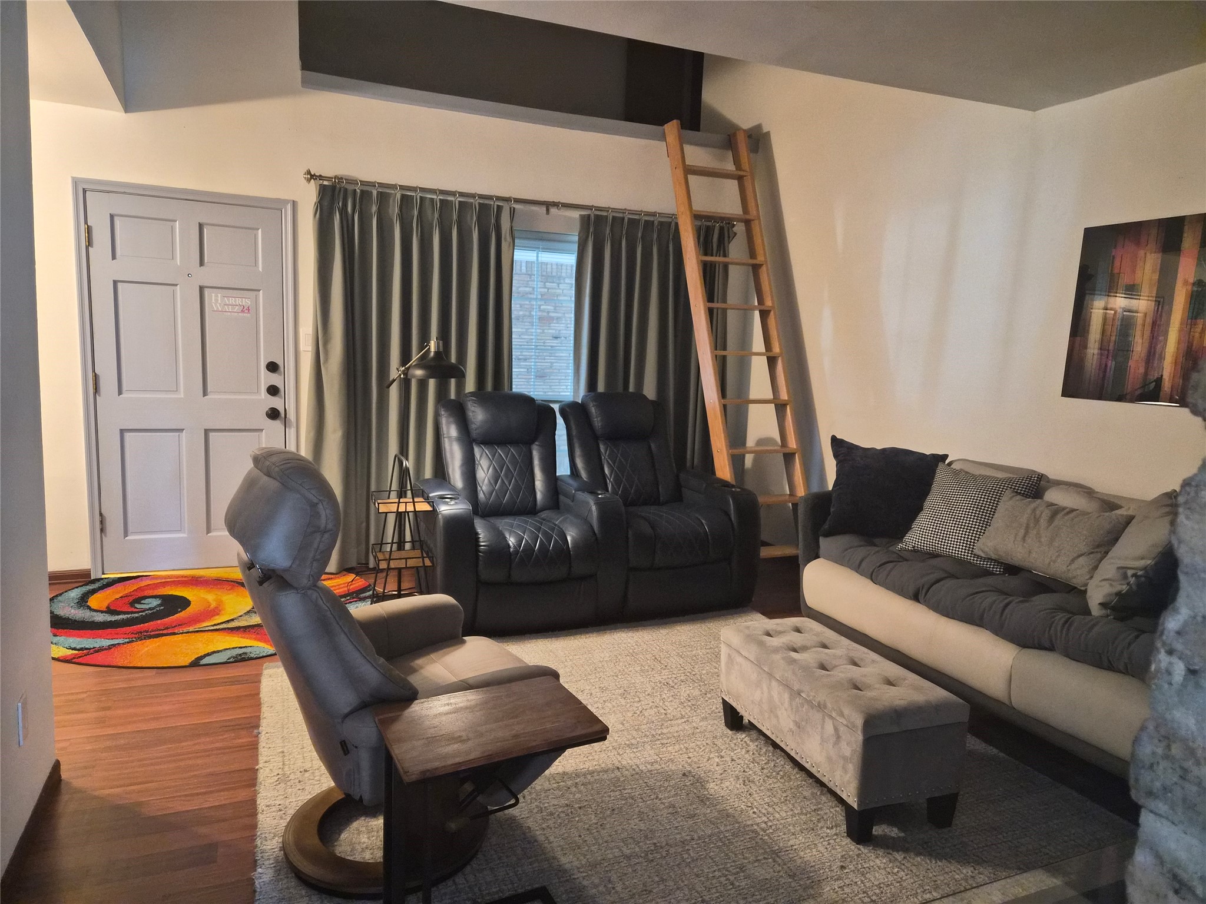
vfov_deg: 58.9
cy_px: 452
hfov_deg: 73.9
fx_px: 801
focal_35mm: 23
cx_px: 603
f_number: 1.8
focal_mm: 5.4
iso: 1000
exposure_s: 1/120
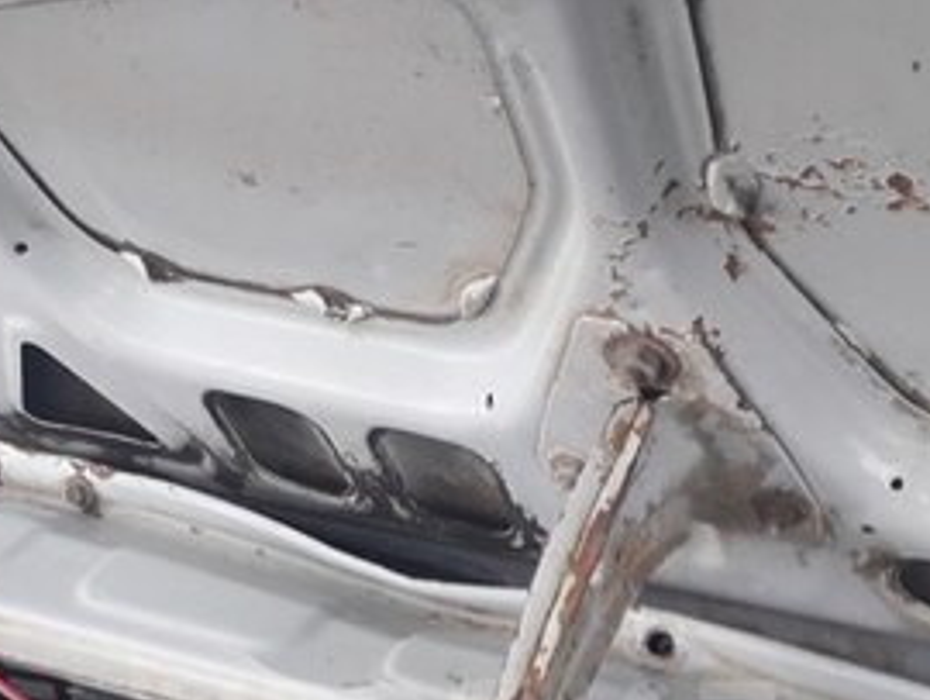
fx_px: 1775
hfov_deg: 29.3
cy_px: 733
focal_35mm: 66
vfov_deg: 21.4
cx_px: 424
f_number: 1.9
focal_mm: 3.6
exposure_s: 1/50
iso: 64
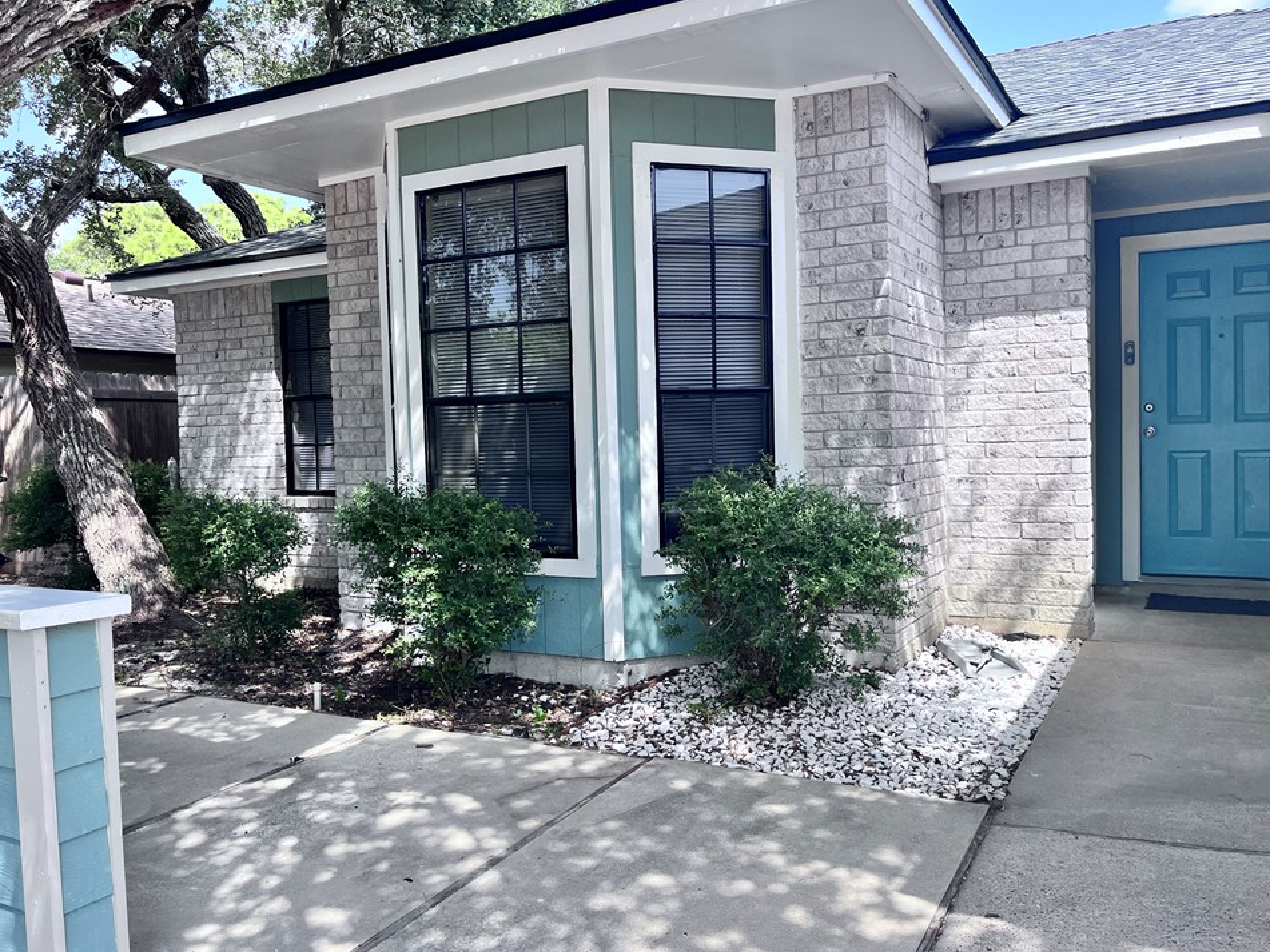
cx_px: 653
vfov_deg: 49.7
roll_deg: +1.6
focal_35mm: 28
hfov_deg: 63.4
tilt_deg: -1.6
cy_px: 475
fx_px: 1027
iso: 50
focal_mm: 5.1
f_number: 1.6
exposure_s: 1/840
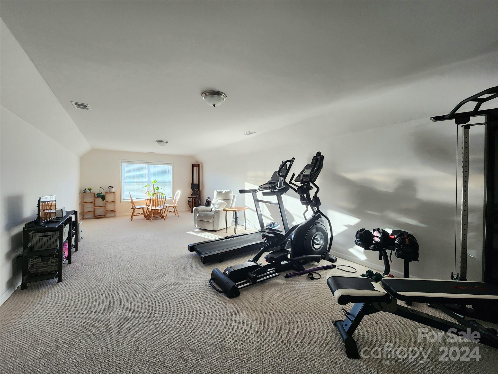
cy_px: 187
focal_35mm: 13
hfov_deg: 106.2
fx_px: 187
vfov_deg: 89.9
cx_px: 249
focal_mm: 2.2
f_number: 2.2
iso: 80
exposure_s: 1/60.2
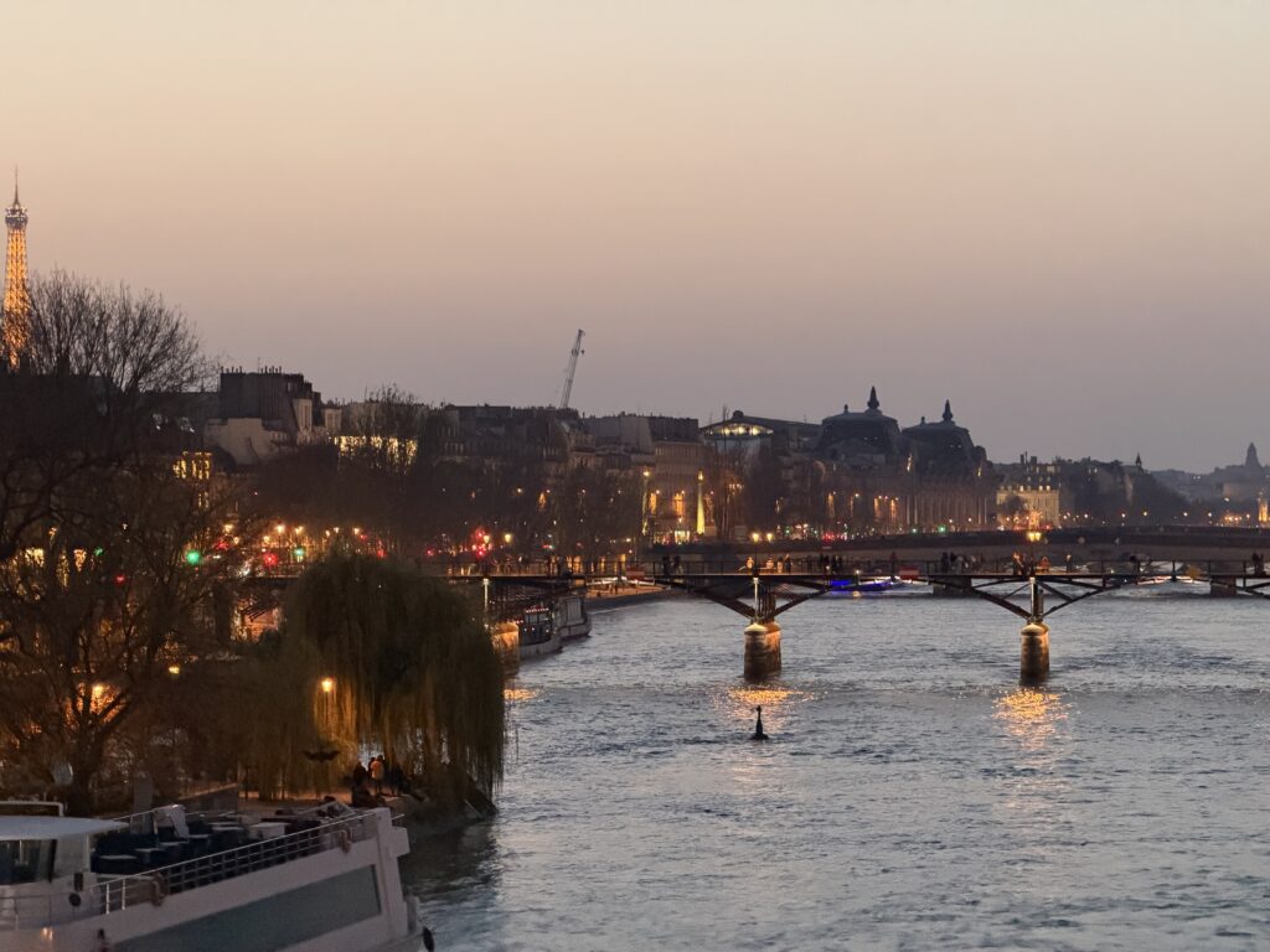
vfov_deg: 14.8
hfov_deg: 19.6
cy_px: 476
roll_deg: +0.4
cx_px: 635
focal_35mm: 100
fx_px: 3669
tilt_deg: +0.2
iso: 1250
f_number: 2.8
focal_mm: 16.89
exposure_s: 1/25
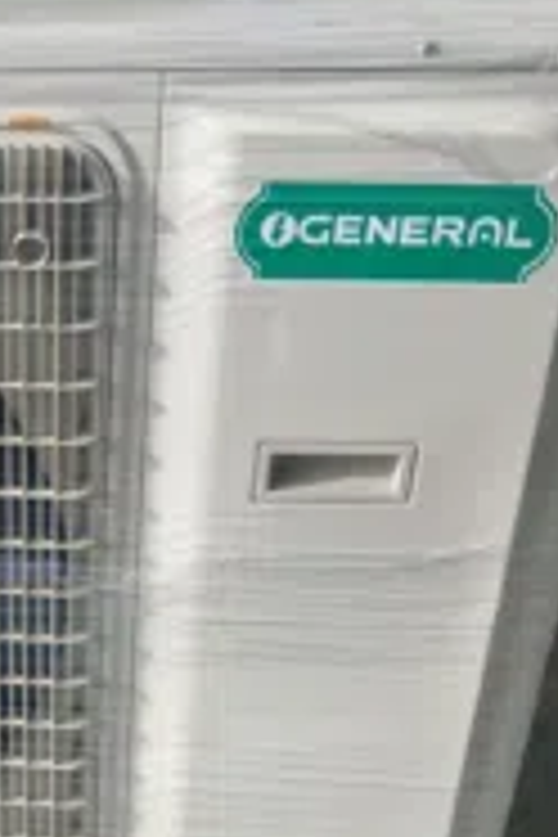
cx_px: -90
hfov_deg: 21.8
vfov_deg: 33.9
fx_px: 1348
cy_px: 616
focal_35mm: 58
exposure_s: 1/192
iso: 20
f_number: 1.8
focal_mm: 3.98
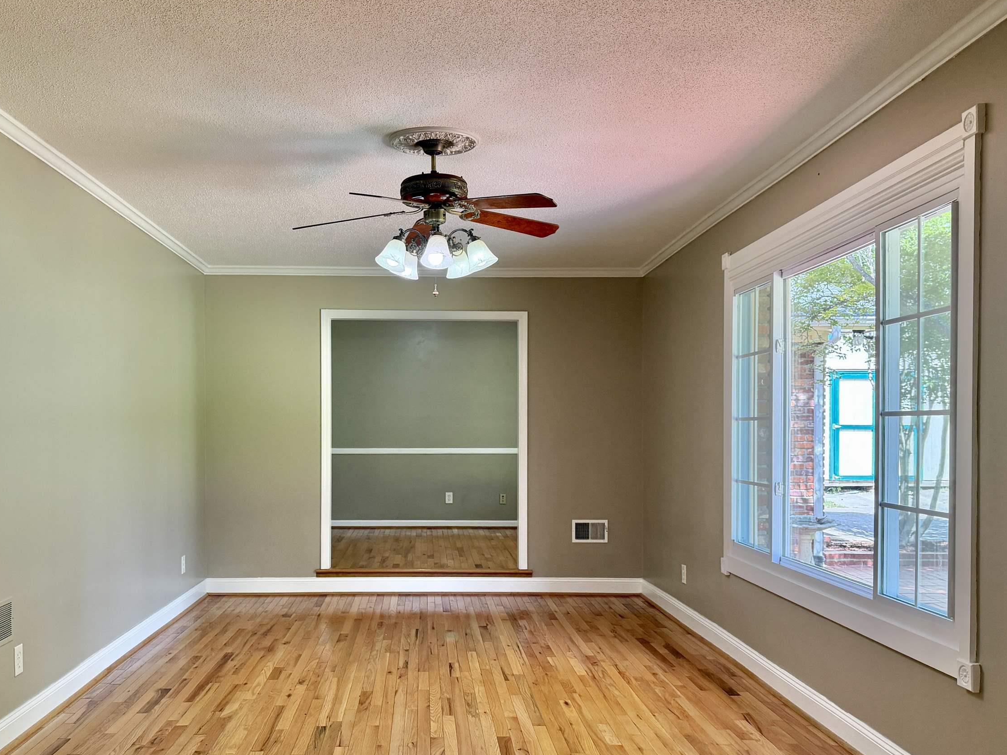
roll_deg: +0.8
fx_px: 960
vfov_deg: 42.8
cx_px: 441
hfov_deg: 55.2
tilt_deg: -1.6
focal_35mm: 33
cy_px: 441
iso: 200
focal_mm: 6.76
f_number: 1.78
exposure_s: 1/182
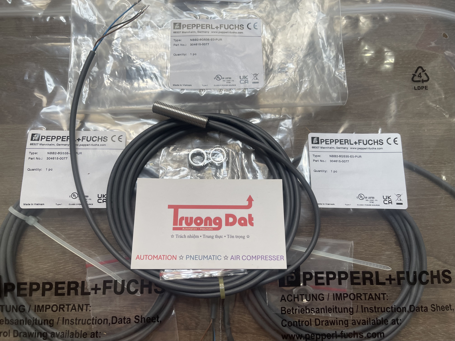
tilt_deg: -80.5
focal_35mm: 25
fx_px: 329
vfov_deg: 54.9
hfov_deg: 69.4
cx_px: 228
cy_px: 170
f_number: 1.6
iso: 100
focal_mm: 5.1
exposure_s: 1/121
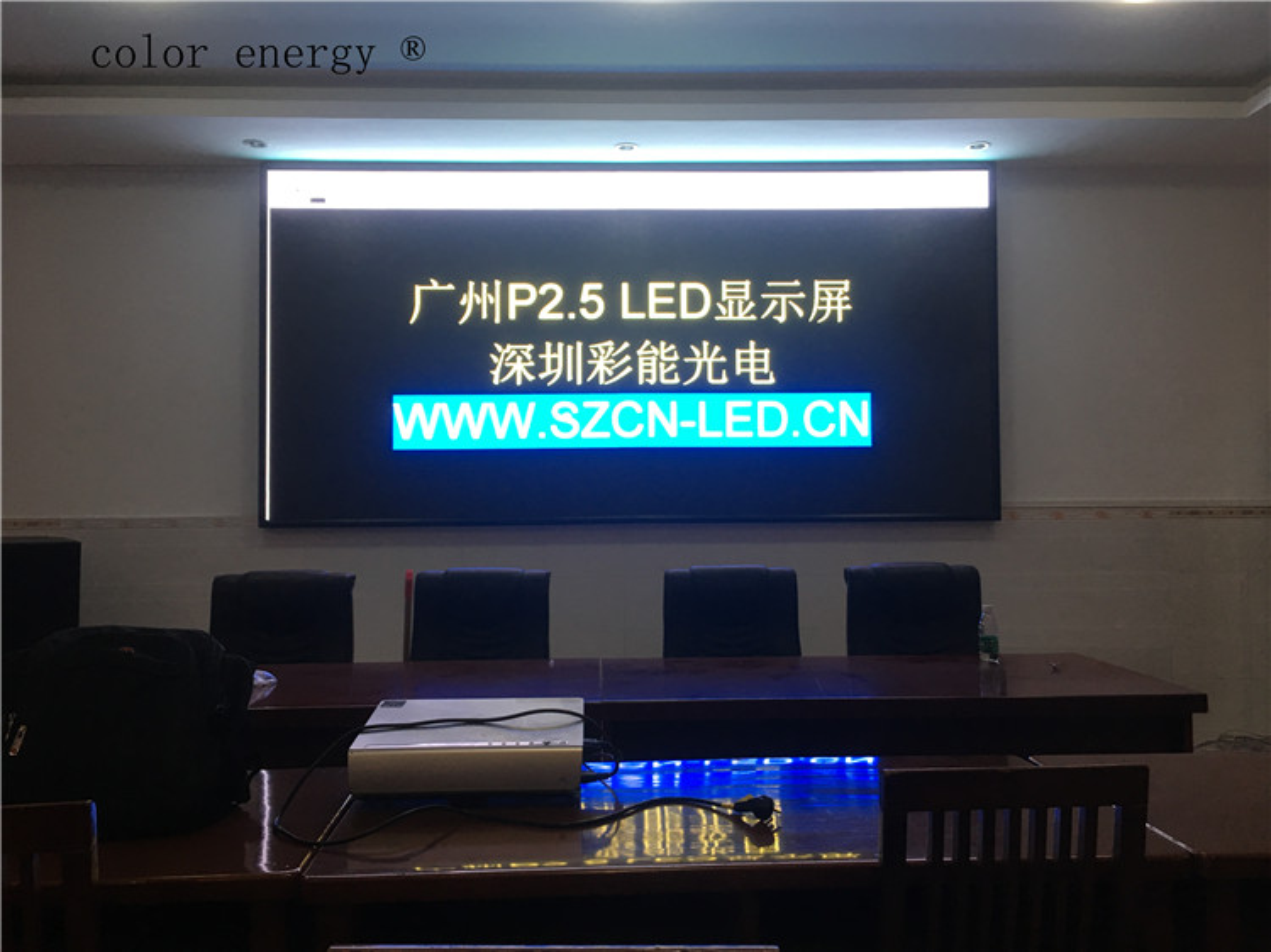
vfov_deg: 48.2
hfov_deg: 61.7
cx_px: 636
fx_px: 1064
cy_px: 476
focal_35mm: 29
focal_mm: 4.15
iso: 32
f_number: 2.2
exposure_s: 1/17
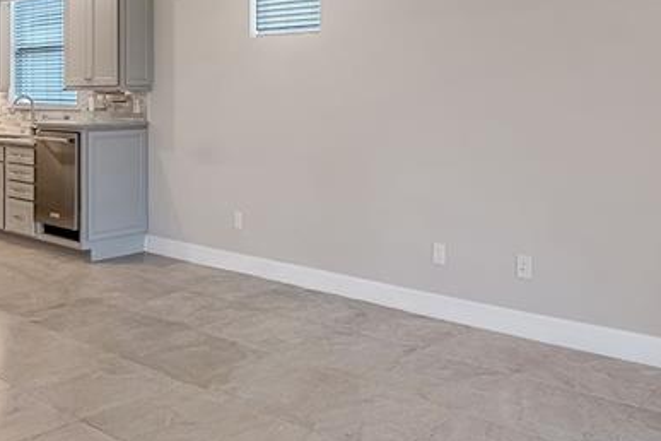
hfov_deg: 51.8
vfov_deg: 34.1
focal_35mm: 37
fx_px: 679
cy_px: 47
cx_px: 294
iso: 500
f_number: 4.5
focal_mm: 14
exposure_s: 1/800
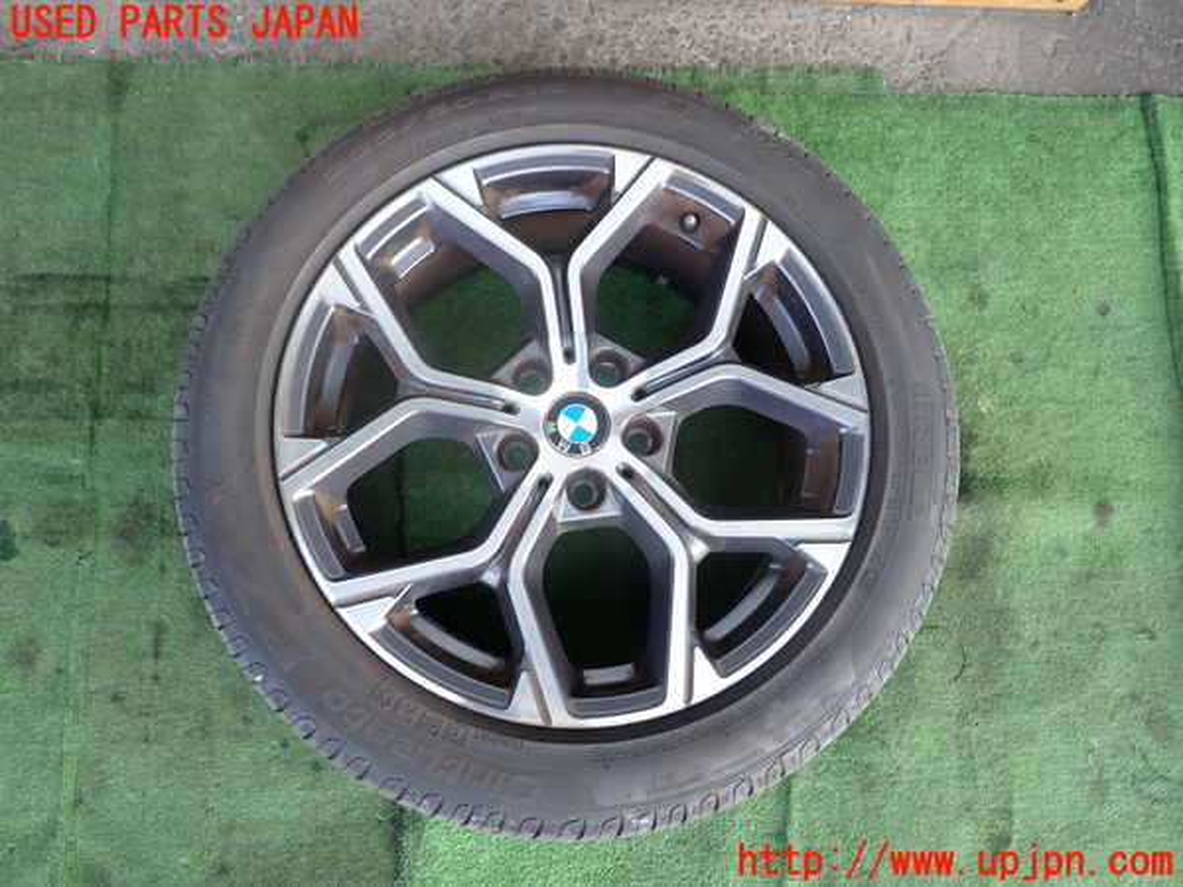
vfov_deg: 46.8
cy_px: 444
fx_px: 1025
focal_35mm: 30
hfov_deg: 60.0
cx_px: 592
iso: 160
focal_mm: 5.4
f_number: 2.3
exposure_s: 1/125
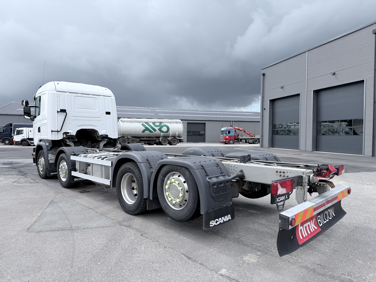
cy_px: 141
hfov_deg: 71.6
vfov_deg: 56.8
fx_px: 261
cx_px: 188
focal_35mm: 24
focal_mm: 6.76
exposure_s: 1/2801
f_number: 1.78
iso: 80
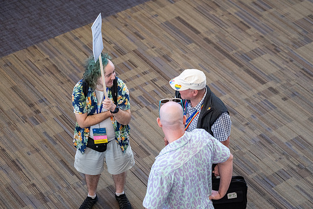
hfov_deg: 19.8
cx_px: 156
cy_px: 104
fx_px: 896
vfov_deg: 13.3
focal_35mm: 103
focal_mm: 68.7
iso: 2000
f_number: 2.8
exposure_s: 1/105
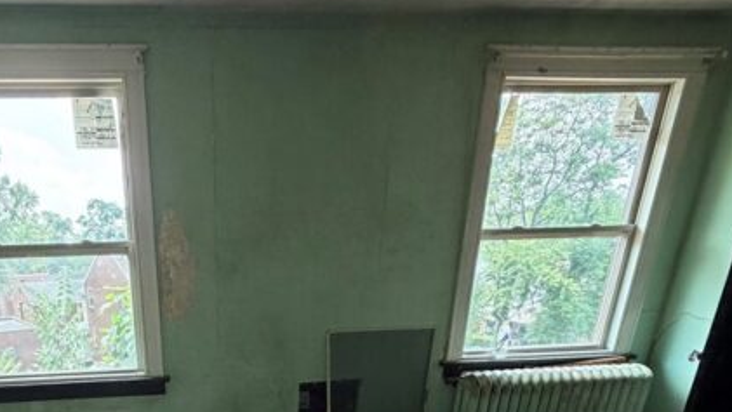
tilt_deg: -23.1
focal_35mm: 29
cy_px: 482
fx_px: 563
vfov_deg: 33.5
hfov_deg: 63.4
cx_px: 214
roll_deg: +1.8
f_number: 2.2
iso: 320
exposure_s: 1/91
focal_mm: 2.22
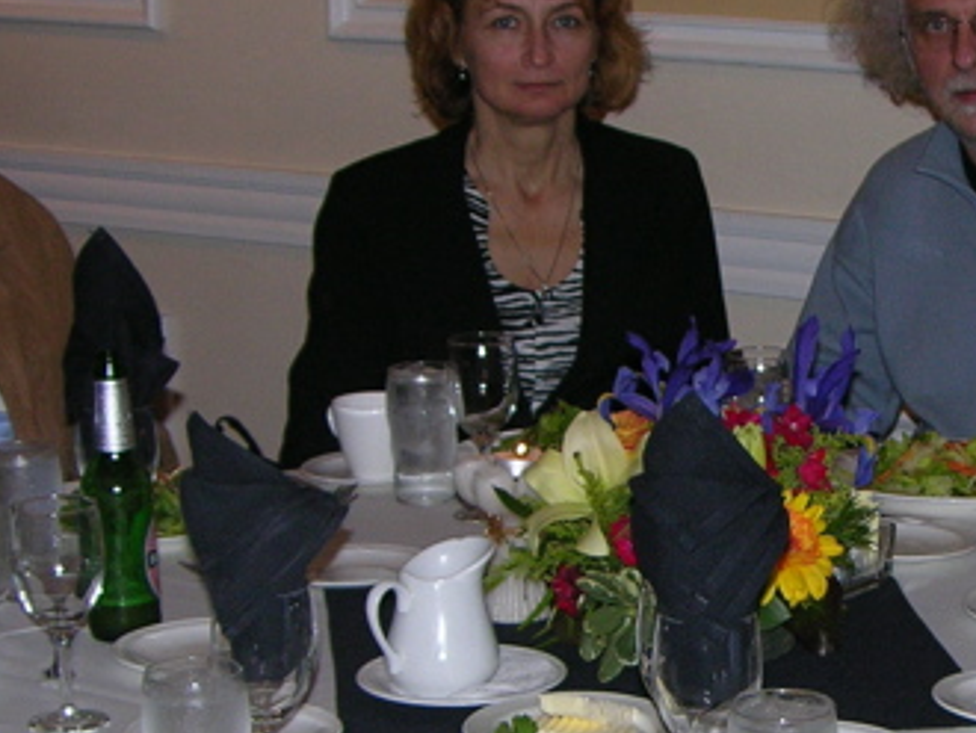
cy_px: 607
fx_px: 3075
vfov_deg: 13.5
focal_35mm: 109
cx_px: 760
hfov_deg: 17.9
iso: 100
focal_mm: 9
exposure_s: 1/60.1
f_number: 2.8
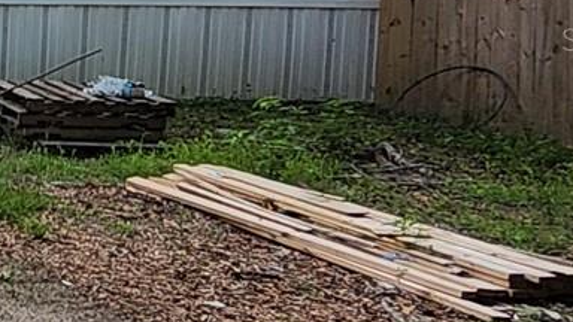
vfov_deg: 20.0
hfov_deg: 21.2
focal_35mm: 59
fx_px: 896
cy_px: 39
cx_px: -489
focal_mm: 1.13
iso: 32
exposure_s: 1/194
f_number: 2.2
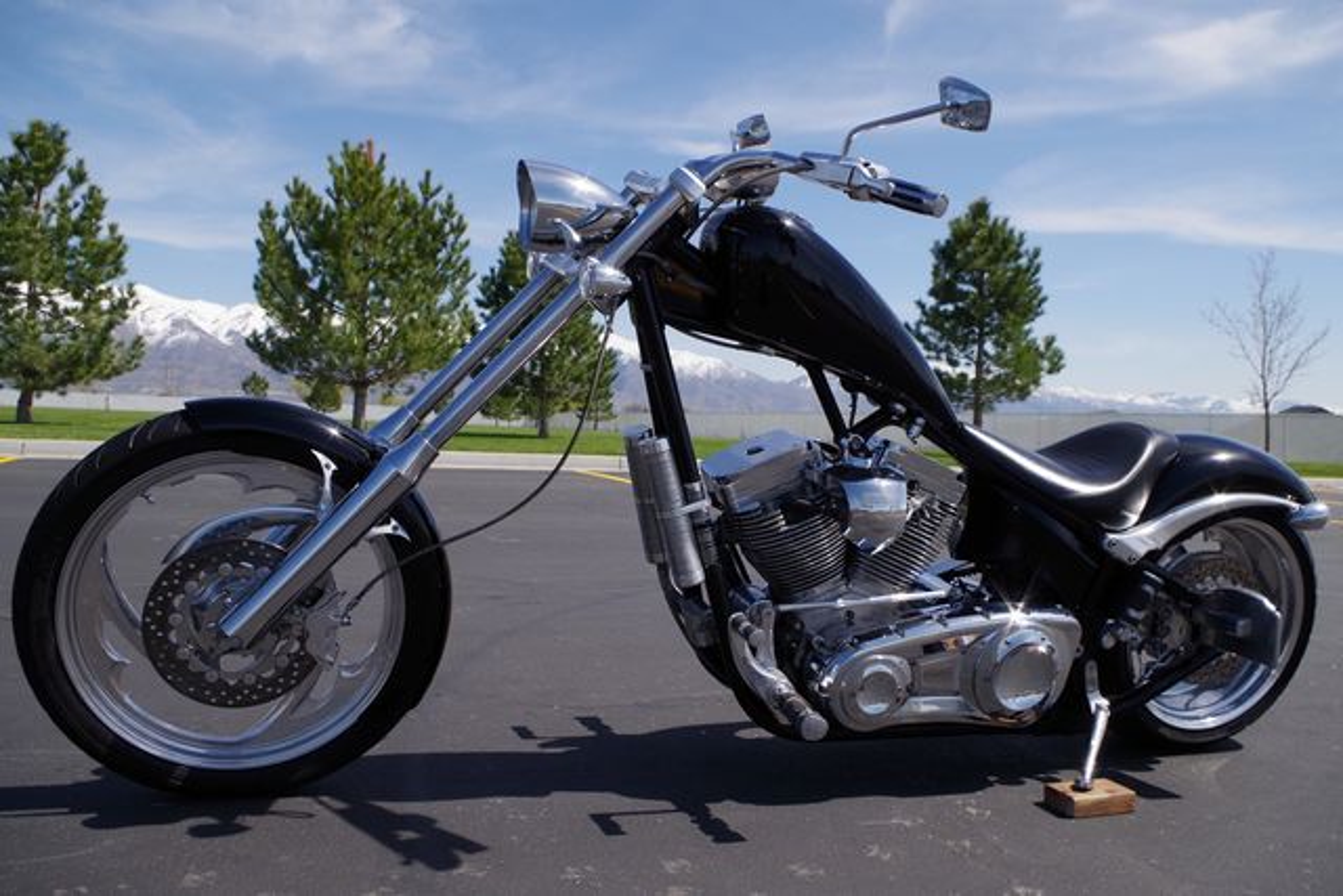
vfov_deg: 43.6
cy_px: 448
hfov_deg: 61.9
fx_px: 1119
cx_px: 672
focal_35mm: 30
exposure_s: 1/400
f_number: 8
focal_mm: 20
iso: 200
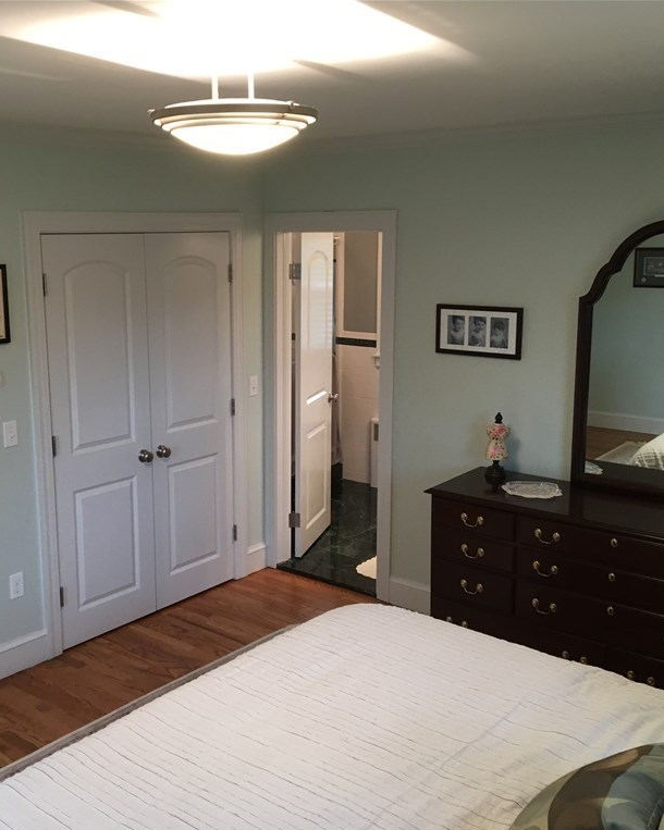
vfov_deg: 47.9
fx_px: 934
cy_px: 417
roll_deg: +0.4
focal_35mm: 38
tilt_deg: -10.6
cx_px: 269
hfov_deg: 39.0
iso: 40
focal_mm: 4.15
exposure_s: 1/30
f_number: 2.2
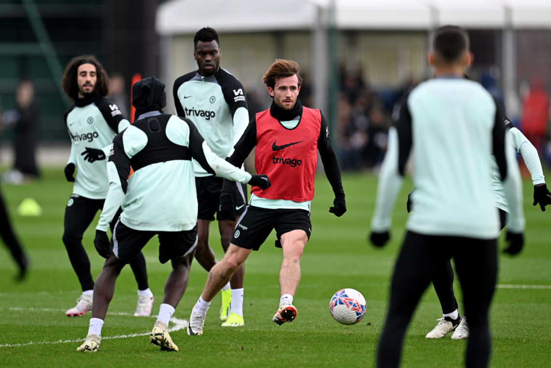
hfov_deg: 5.2
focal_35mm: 400
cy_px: 184
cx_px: 276
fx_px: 6122
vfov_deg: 3.4
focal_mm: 400
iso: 400
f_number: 2.8
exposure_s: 1/2000
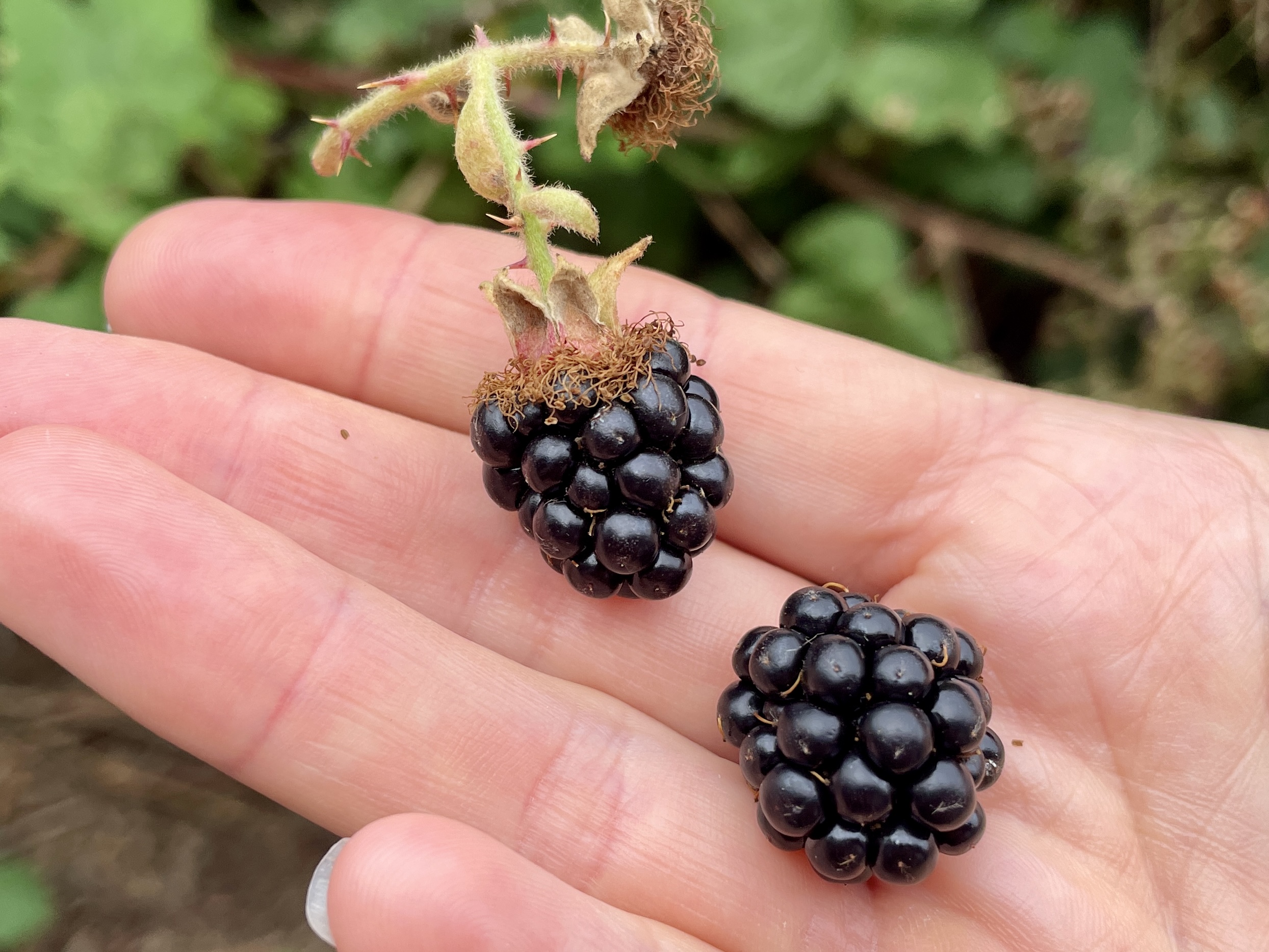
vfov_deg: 53.1
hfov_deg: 67.3
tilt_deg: -45.6
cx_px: 634
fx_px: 953
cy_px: 476
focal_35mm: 26
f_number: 1.6
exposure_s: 1/1276
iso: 32
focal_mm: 4.2
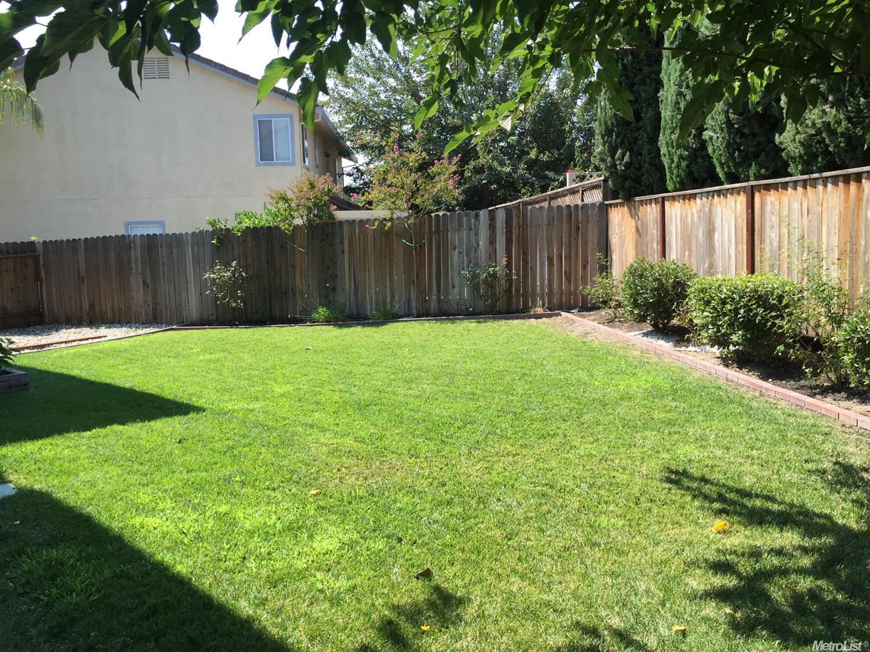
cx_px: 435
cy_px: 326
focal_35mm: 29
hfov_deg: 61.7
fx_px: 729
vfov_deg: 48.2
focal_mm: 4.15
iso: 32
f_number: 2.2
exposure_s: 1/628
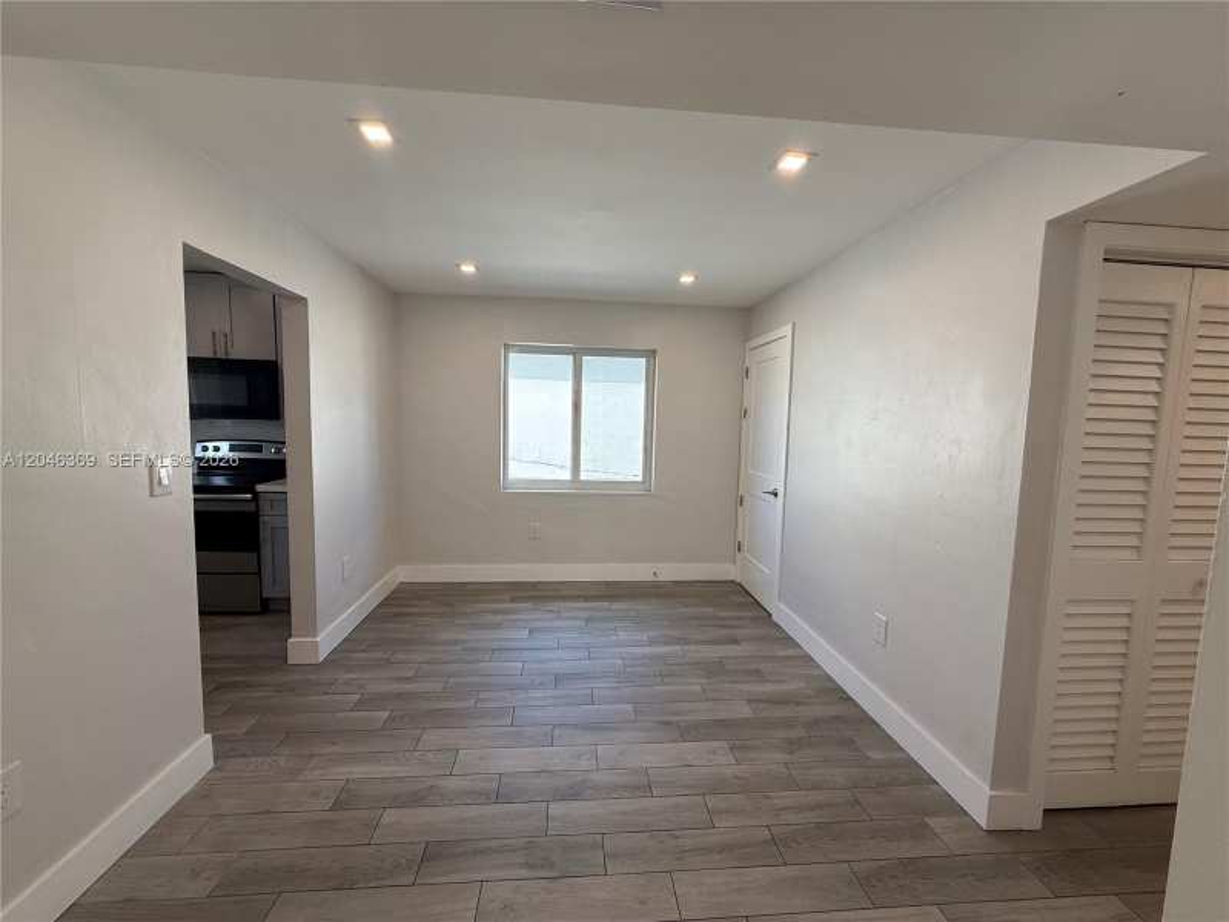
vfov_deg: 85.7
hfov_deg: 102.1
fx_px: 497
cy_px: 461
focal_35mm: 14
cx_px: 614
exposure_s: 1/120
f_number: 2.2
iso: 64
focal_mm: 2.22
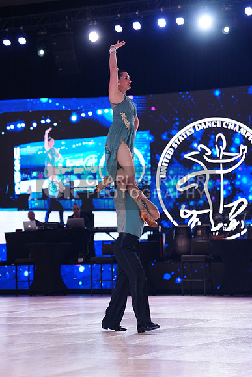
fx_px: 1070
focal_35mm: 102
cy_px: 188
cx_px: 126
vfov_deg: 20.0
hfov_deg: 13.4
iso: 2000
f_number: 2.8
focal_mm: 102
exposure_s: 1/400
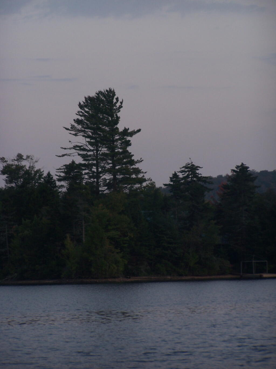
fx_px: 2009
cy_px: 184
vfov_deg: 10.5
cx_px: 138
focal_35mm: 189
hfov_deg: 7.9
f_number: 3.2
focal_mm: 31.3
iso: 80
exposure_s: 1/125
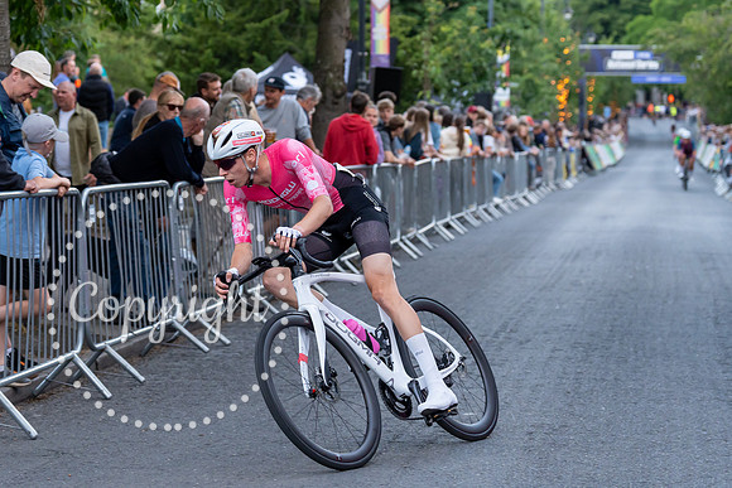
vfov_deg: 13.2
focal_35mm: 104
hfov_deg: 19.6
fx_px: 2107
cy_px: 157
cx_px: 199
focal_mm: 70
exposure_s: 1/800
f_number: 3.5
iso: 2000
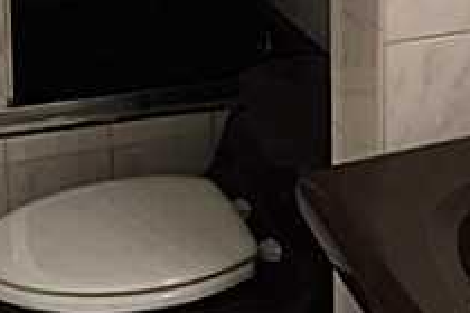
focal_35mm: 115
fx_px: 1501
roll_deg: +1.9
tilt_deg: -12.5
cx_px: 25
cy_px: -192
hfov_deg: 17.5
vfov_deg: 11.3
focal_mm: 4.15
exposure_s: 1/30
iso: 50
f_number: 2.2
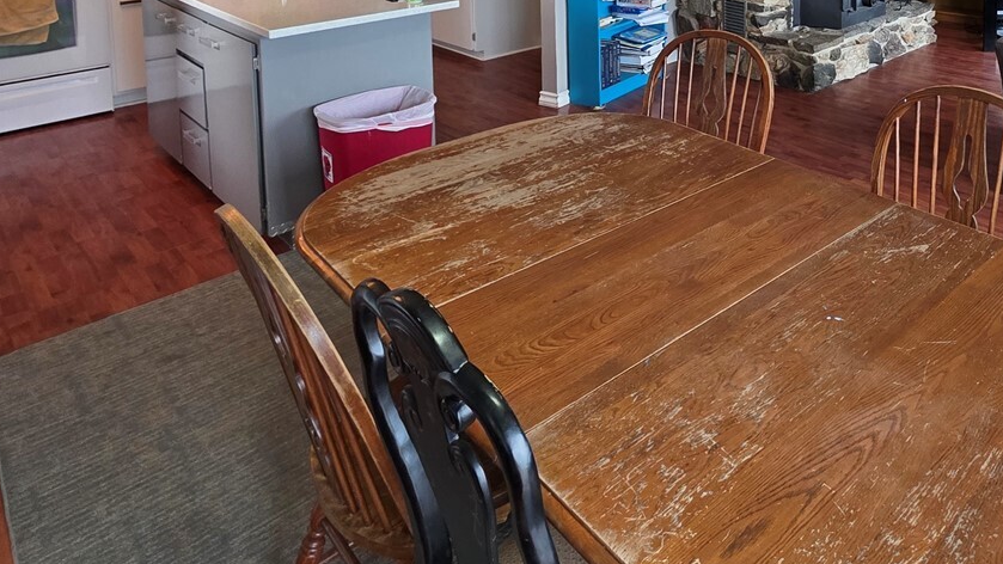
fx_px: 718
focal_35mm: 27
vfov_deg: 35.1
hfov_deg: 66.4
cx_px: 727
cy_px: -93
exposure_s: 1/120
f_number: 1.9
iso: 160
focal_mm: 2.2
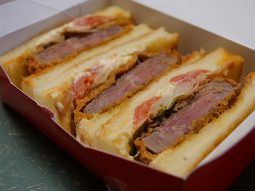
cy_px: 87
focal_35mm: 49
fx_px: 361
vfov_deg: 29.7
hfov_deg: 38.9
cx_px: 135
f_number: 3.3
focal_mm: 20
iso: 320
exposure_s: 1/60
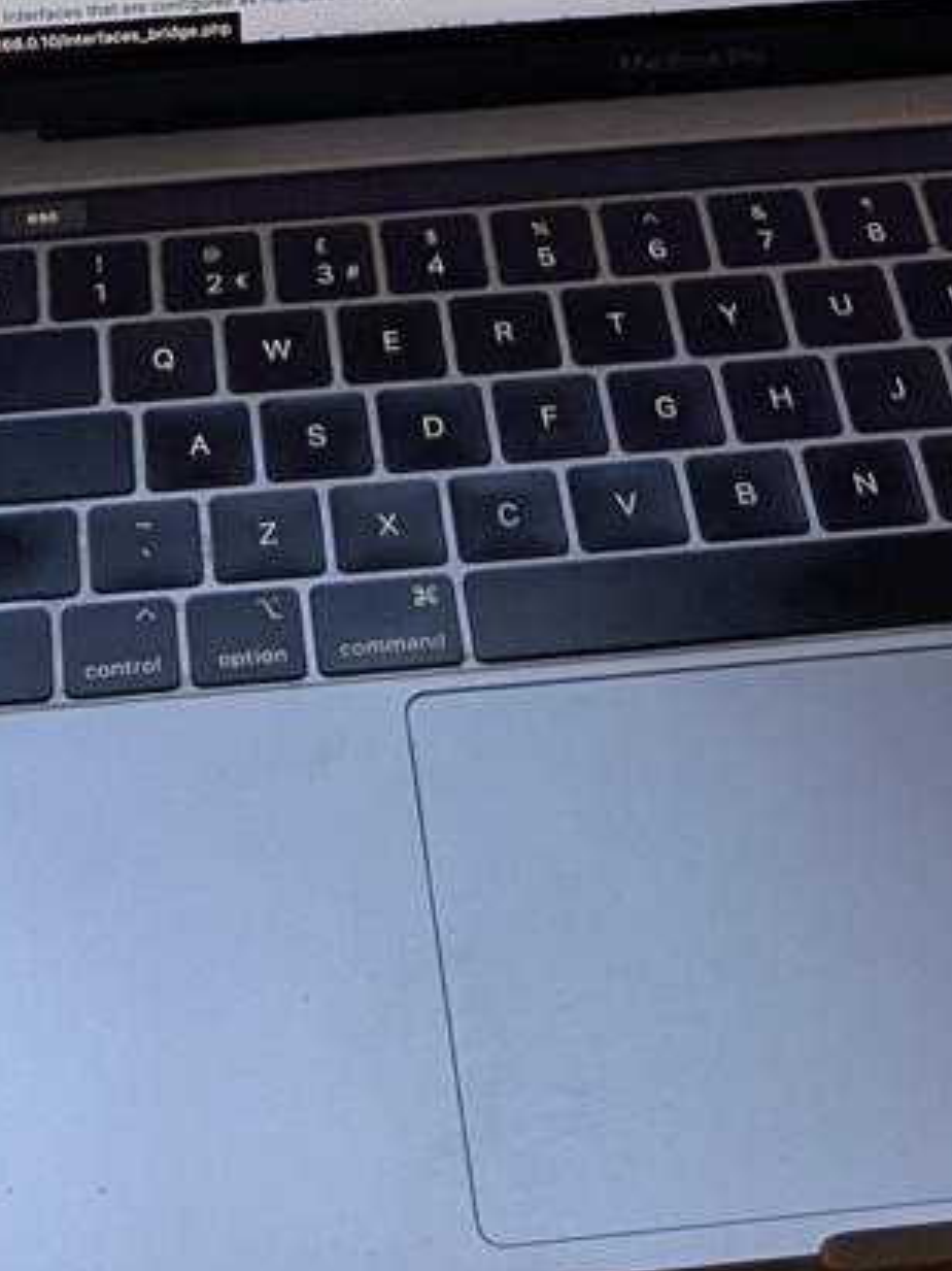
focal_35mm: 92
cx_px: 250
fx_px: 3375
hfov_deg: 16.0
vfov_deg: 18.9
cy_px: -612
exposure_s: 1/50
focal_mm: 4.38
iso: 125
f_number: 1.73
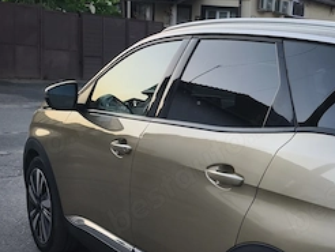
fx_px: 542
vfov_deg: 25.9
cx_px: 302
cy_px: 185
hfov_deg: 32.6
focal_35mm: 56
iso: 50
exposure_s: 1/264
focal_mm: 6.57
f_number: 1.6
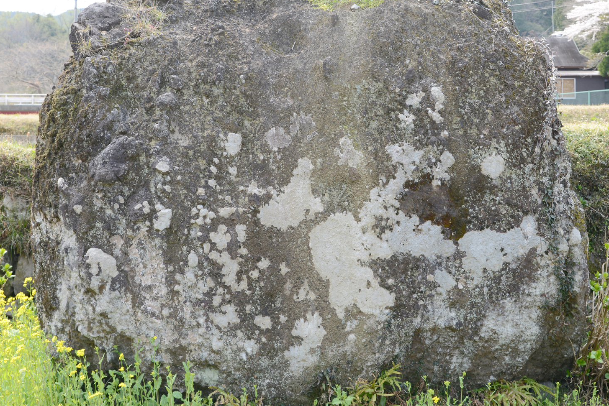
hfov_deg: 44.5
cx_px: 316
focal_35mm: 44
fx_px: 745
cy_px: 155
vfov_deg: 30.4
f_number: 5.6
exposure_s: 1/125
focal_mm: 32
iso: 200
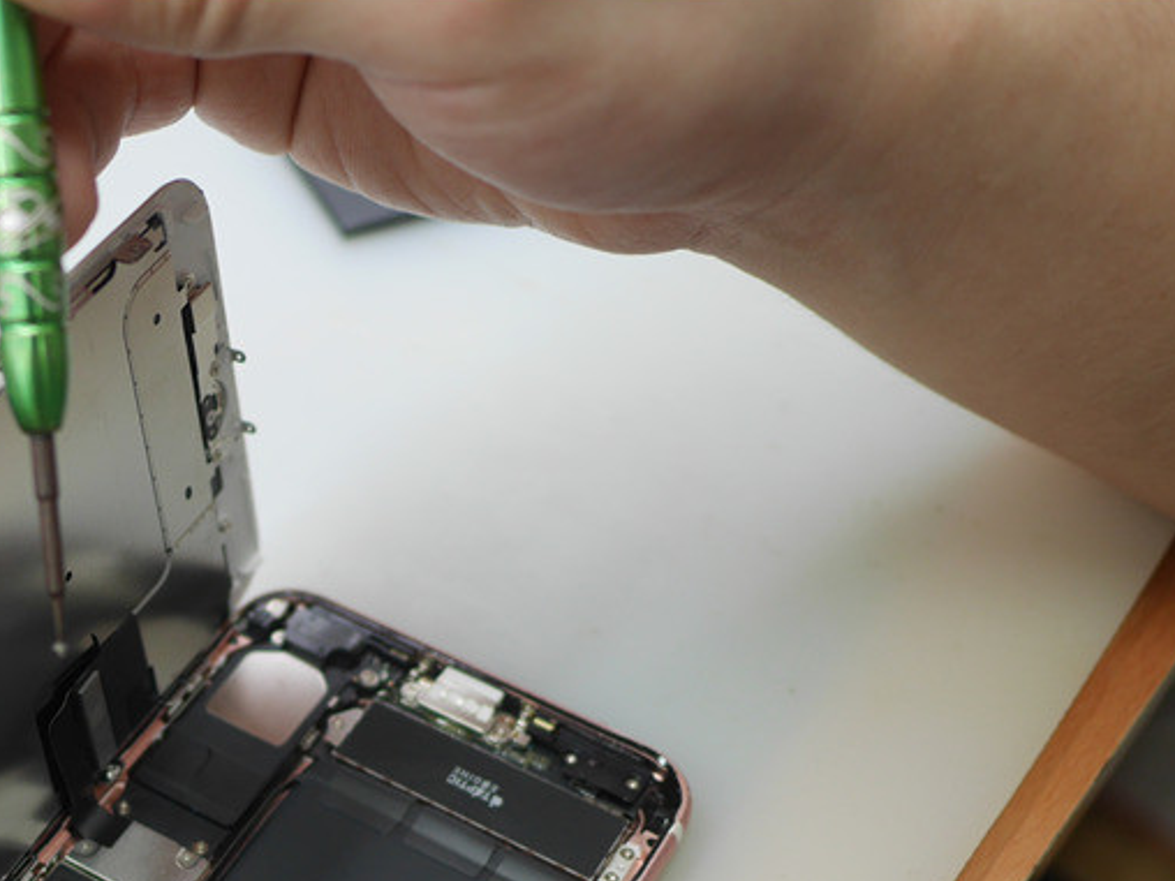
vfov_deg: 23.9
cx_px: 125
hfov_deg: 31.2
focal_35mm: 59
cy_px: 853
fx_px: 2003
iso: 200
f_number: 1.8
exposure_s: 1/100
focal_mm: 15
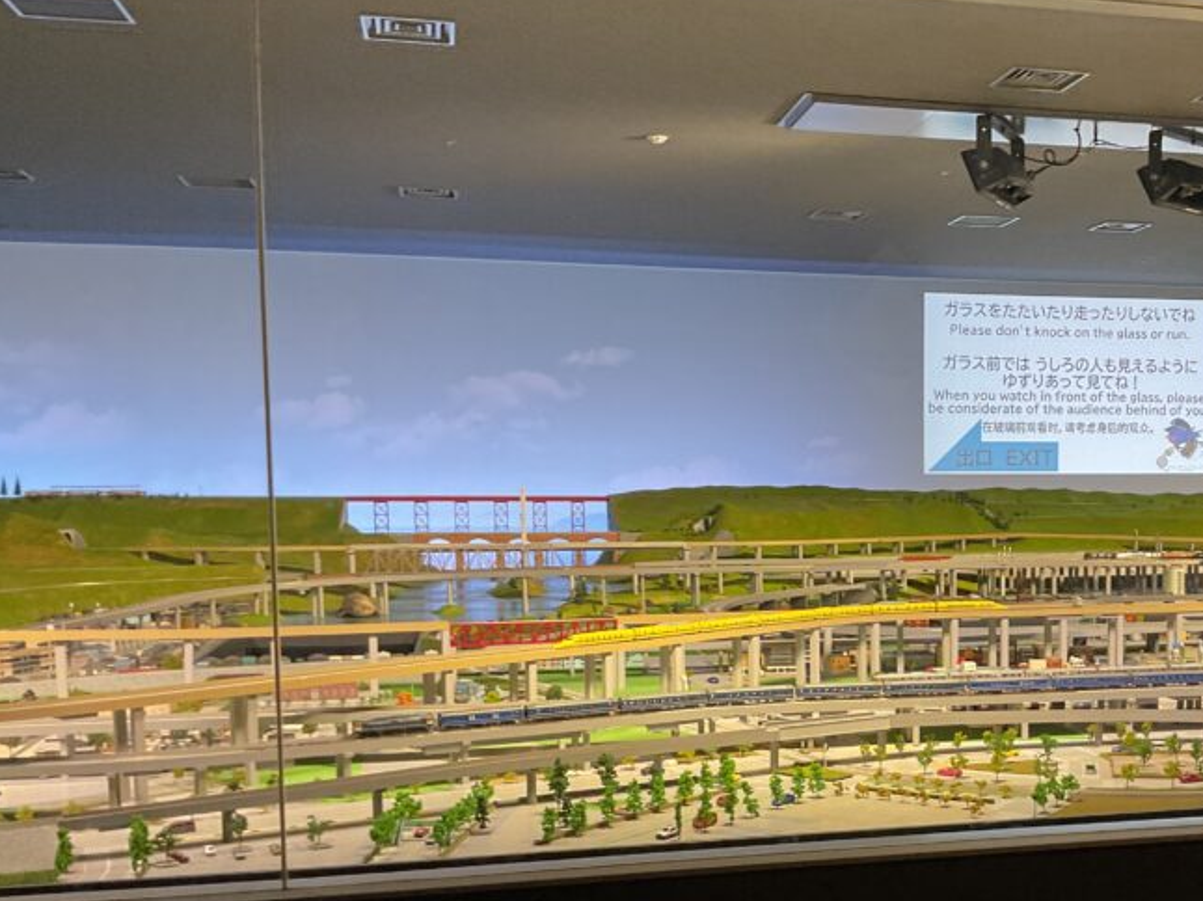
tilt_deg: -5.9
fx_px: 1598
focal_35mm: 46
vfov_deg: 31.2
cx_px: 918
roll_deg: +0.7
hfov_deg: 40.0
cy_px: 603
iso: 100
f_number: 1.8
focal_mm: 3
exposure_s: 1/60
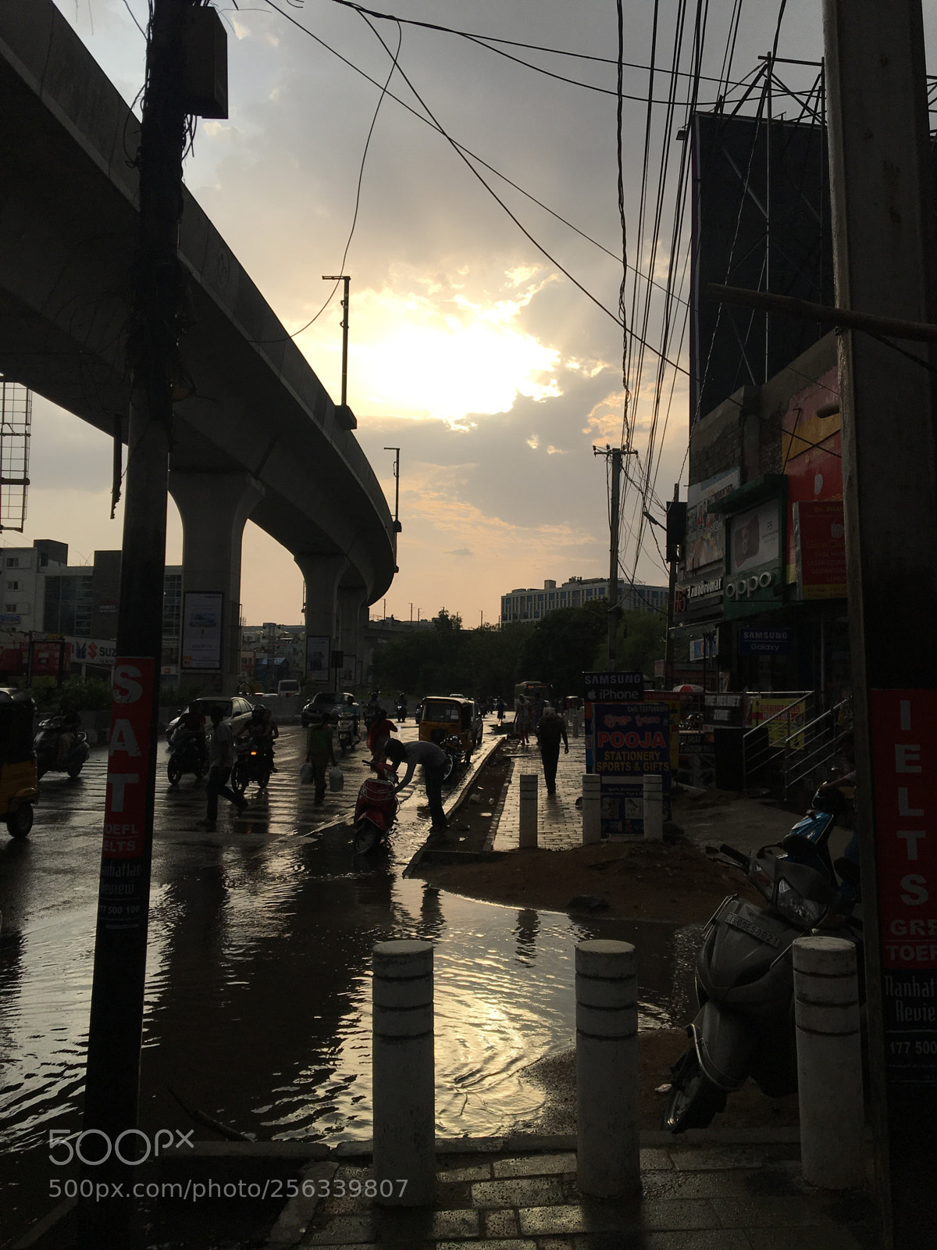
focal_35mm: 29
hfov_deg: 48.2
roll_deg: -1.2
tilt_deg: +3.6
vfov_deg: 61.7
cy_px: 625
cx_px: 468
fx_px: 1047
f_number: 2.2
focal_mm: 4.15
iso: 25
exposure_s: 1/1789
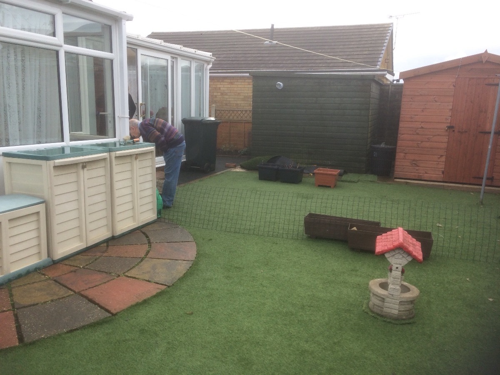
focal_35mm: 29
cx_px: 250
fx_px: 419
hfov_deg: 61.7
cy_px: 188
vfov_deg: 48.2
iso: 32
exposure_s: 1/277
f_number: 2.2
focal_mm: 4.15
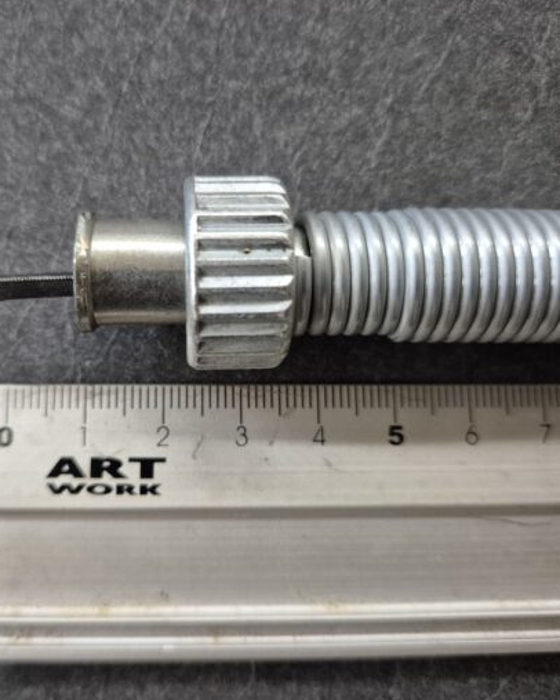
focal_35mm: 31
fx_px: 642
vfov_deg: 57.2
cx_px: 200
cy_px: 353
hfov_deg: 46.6
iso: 1000
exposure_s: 1/100
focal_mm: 5.4
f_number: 1.8
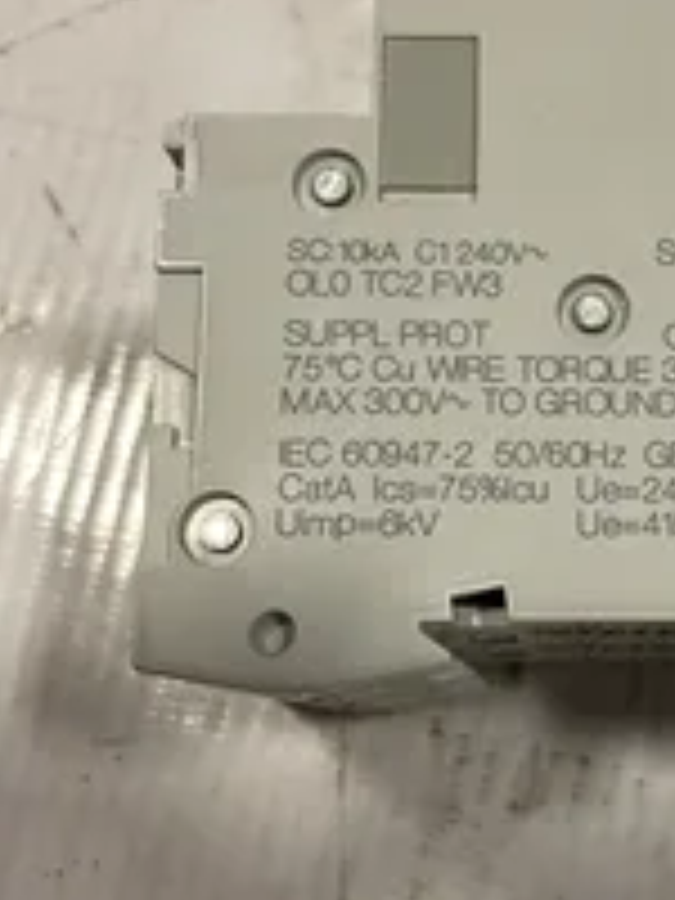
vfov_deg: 36.7
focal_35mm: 52
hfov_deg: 27.0
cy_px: 518
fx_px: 1352
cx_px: 616
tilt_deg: -79.5
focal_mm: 4.2
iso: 125
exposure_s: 1/60
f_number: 1.6
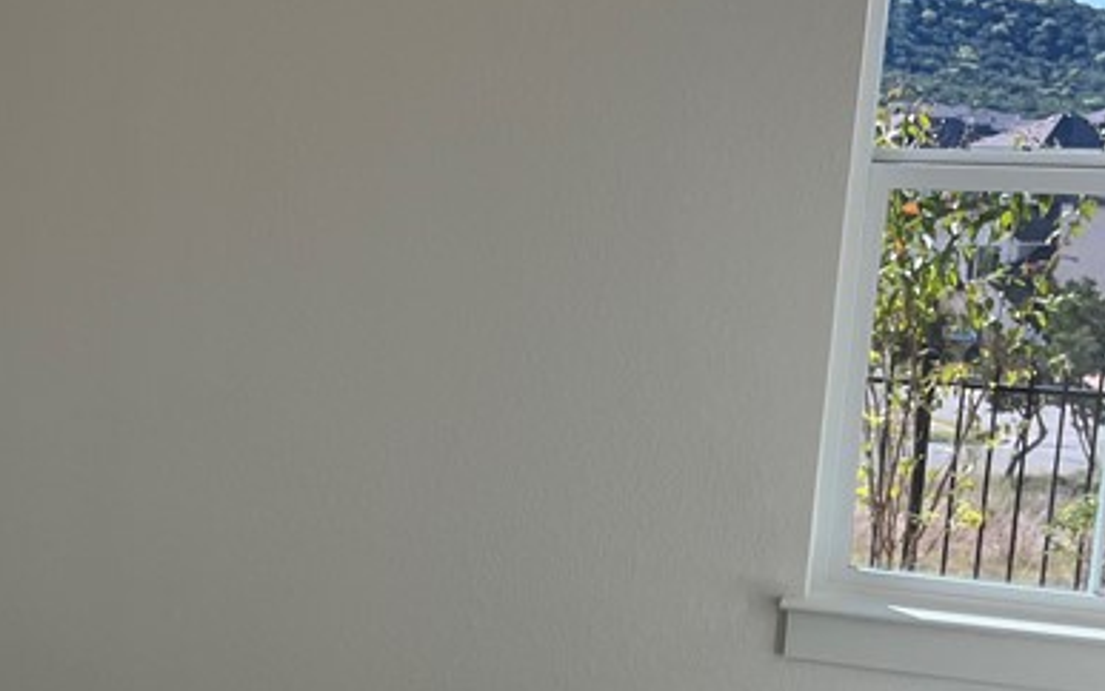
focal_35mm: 73
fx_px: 2199
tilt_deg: -10.6
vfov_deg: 17.8
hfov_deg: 26.0
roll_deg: -1.2
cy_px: 511
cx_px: -117
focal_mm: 5.1
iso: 50
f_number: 1.6
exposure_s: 1/668
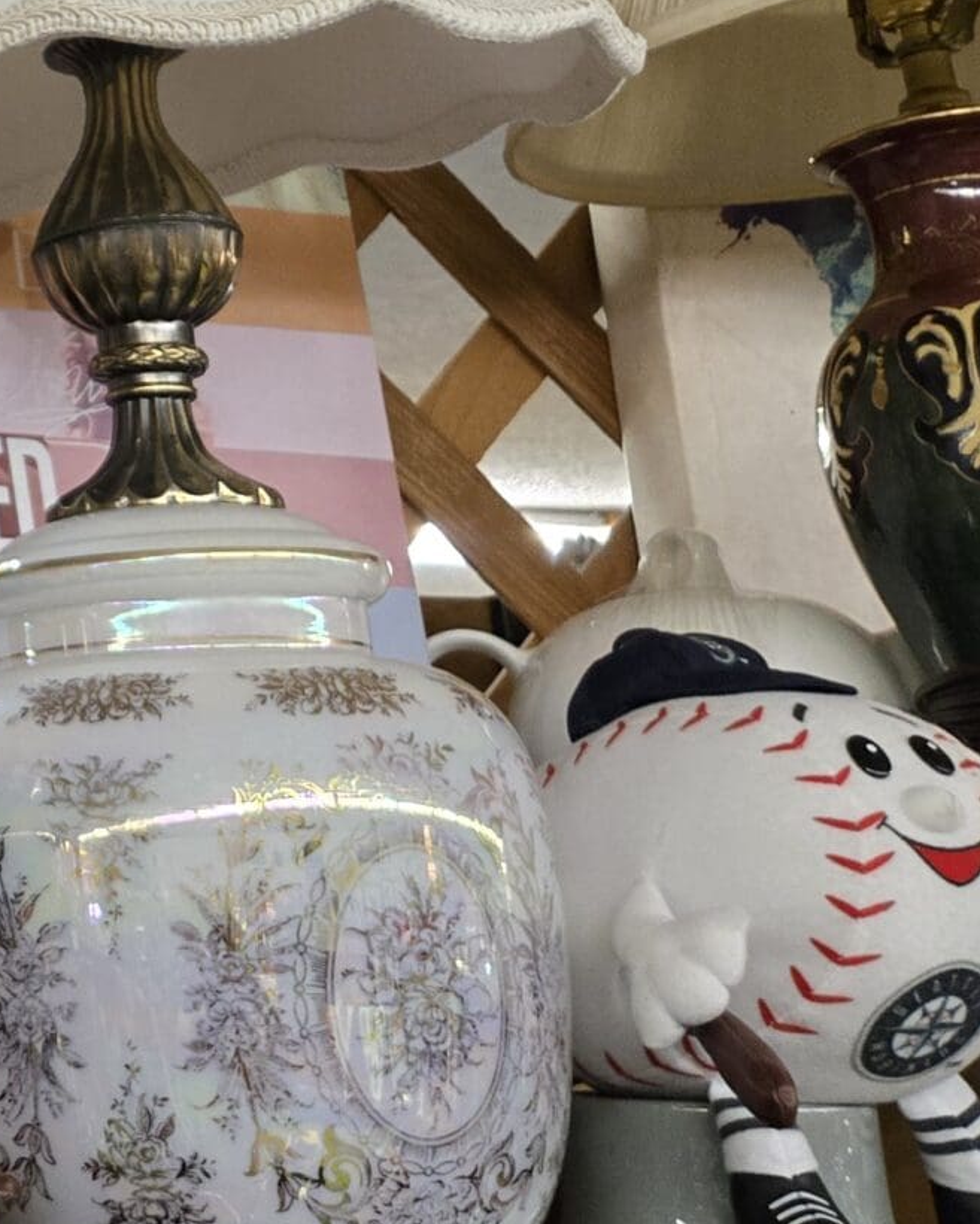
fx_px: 2537
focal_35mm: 70
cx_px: -808
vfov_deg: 27.0
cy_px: 449
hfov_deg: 17.5
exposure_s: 1/120
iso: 640
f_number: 1.8
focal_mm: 5.4
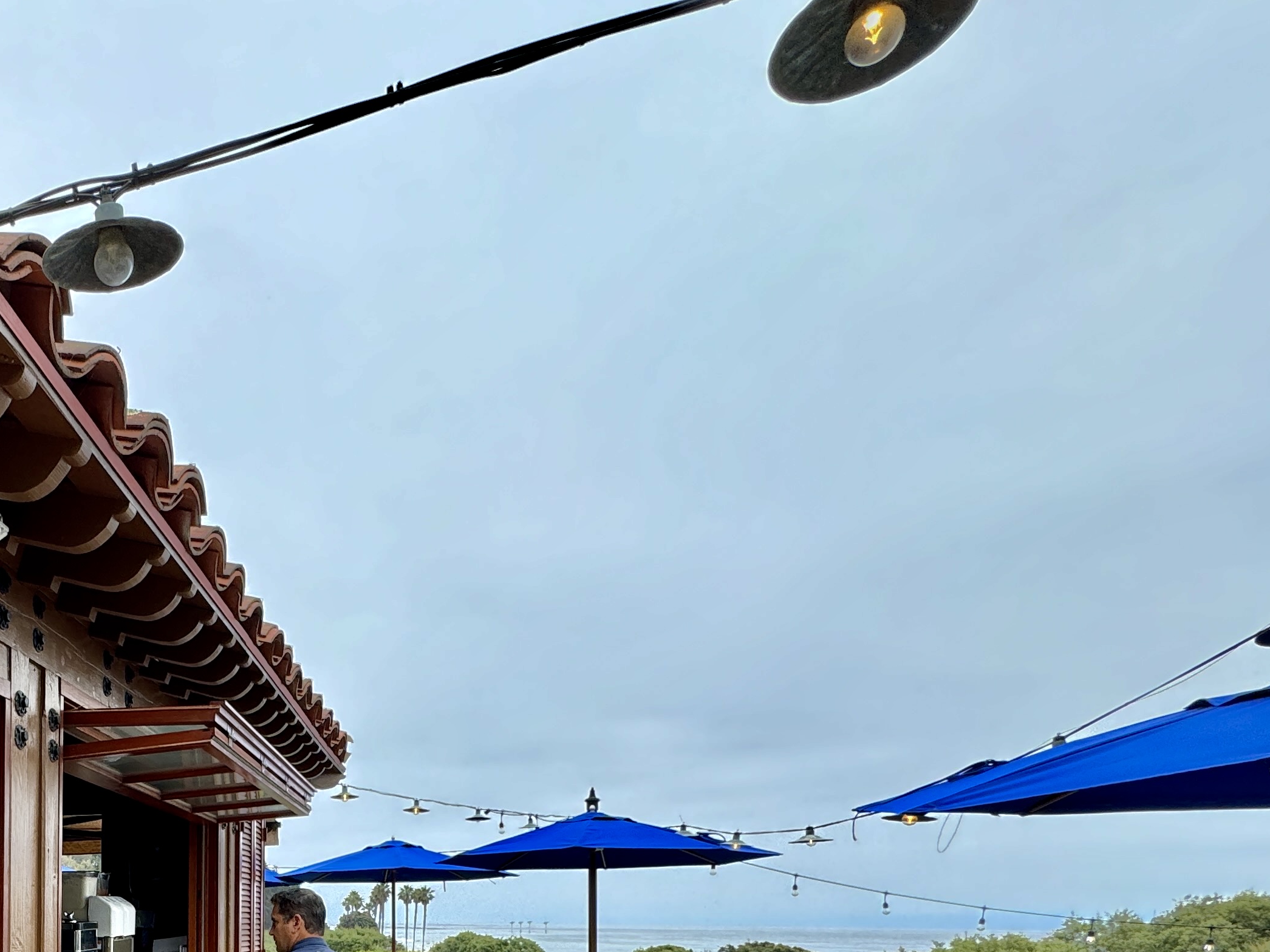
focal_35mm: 27
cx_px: 52
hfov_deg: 53.9
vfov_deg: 45.1
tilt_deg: +0.6
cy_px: 908
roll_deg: -0.5
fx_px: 991
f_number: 2.2
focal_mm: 2.22
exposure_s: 1/868
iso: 50
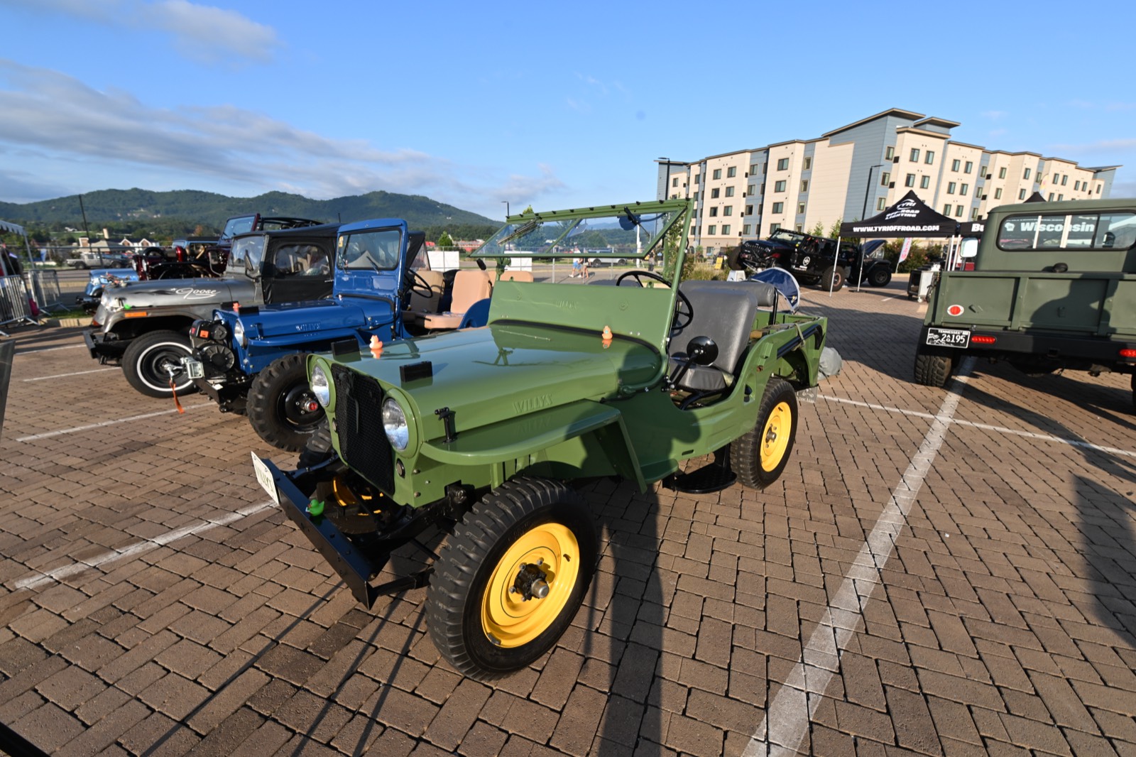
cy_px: 378
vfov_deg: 77.3
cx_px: 568
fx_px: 473
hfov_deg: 100.4
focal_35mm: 15
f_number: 7.1
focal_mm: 15
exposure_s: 1/320
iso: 200
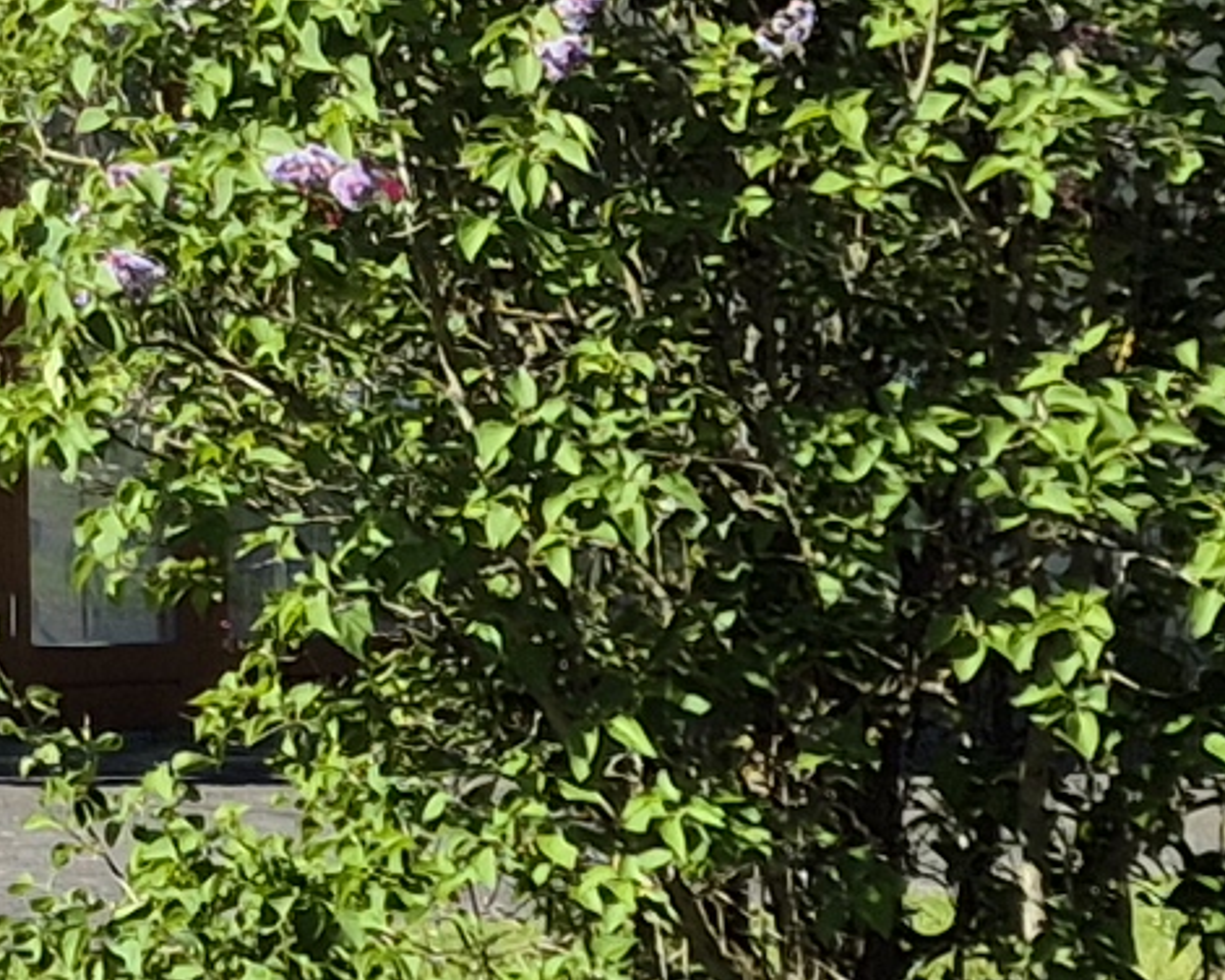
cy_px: -933
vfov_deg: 7.8
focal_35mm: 191
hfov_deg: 9.1
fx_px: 6925
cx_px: -1684
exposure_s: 1/1592
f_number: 1.8
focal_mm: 5.4
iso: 25
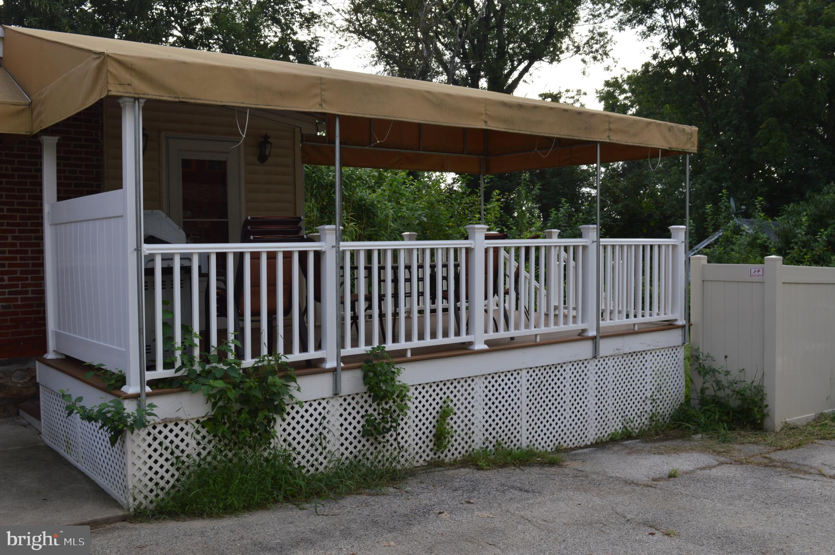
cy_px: 278
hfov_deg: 55.2
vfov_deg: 38.3
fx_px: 799
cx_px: 418
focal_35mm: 34
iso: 110
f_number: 8
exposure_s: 1/125
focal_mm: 23
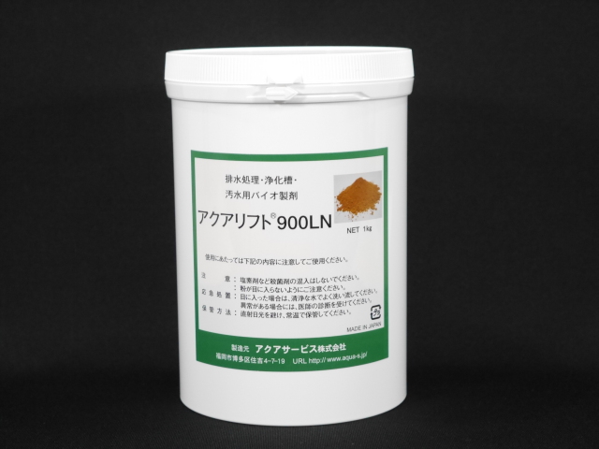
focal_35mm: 84
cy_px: 224
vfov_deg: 17.6
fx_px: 1454
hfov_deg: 23.3
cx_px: 300
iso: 2000
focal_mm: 42
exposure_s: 1/80
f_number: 5.6
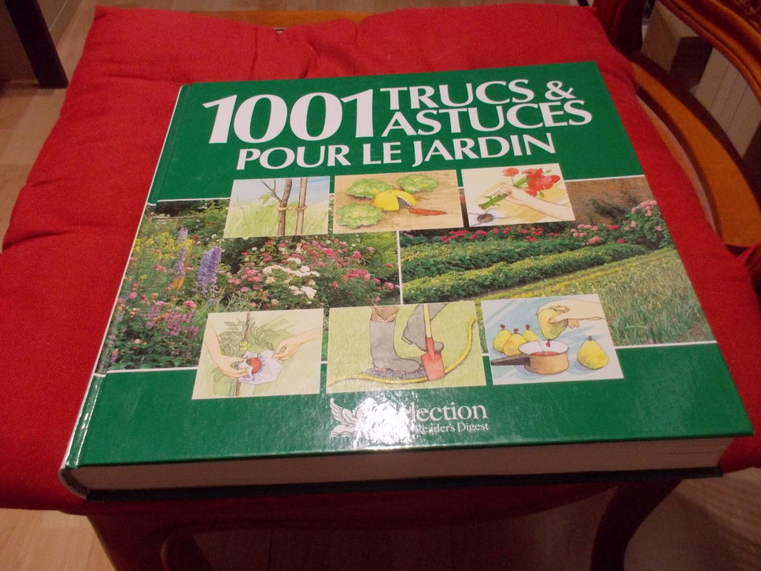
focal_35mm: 30
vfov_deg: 46.8
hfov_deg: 60.0
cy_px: 285
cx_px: 387
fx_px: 659
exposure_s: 1/30
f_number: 3.3
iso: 320
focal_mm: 4.1
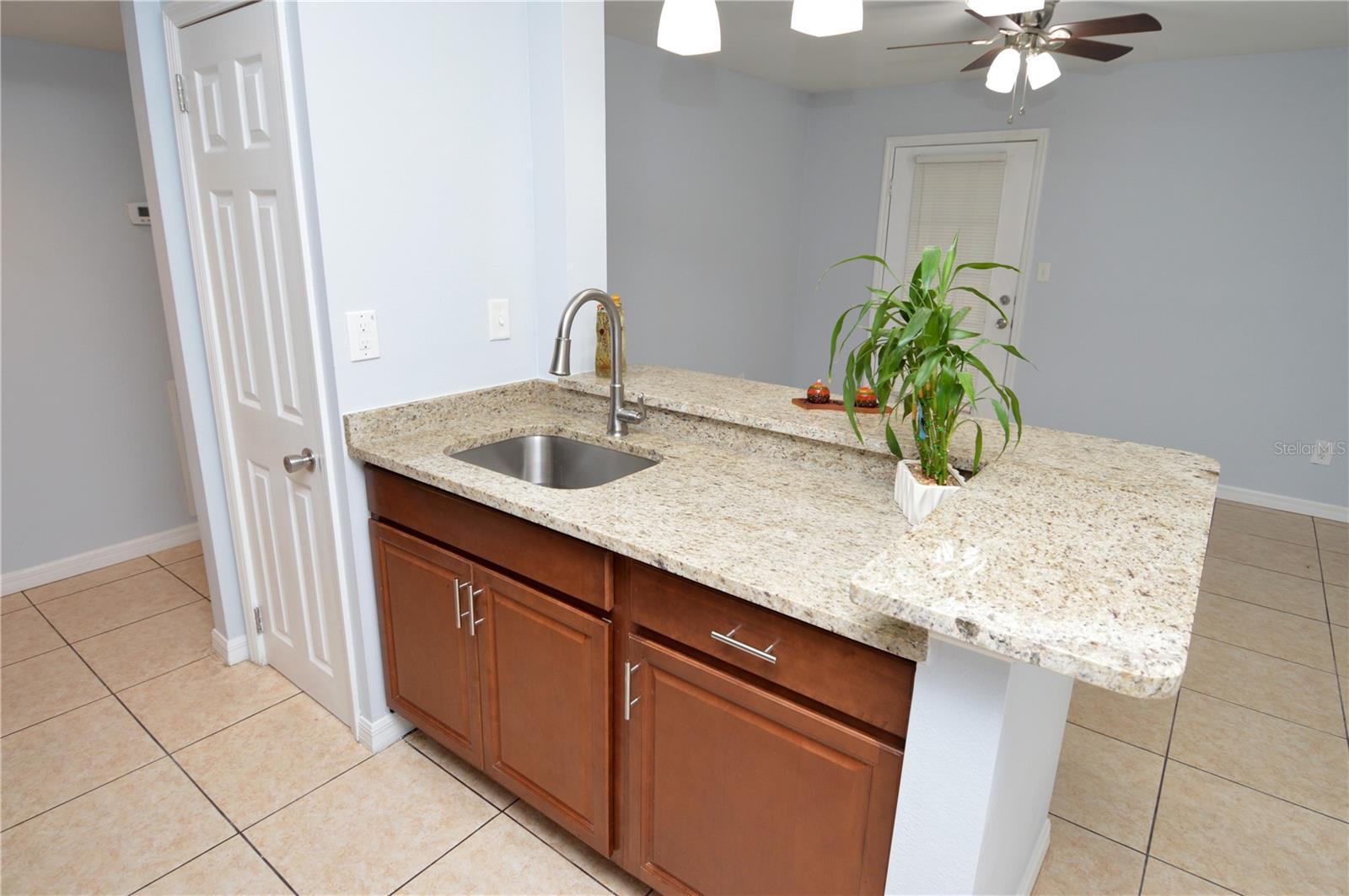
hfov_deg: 90.1
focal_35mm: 18
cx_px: 674
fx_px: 674
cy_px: 448
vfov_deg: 67.3
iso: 400
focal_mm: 12
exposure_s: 1/60
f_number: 4
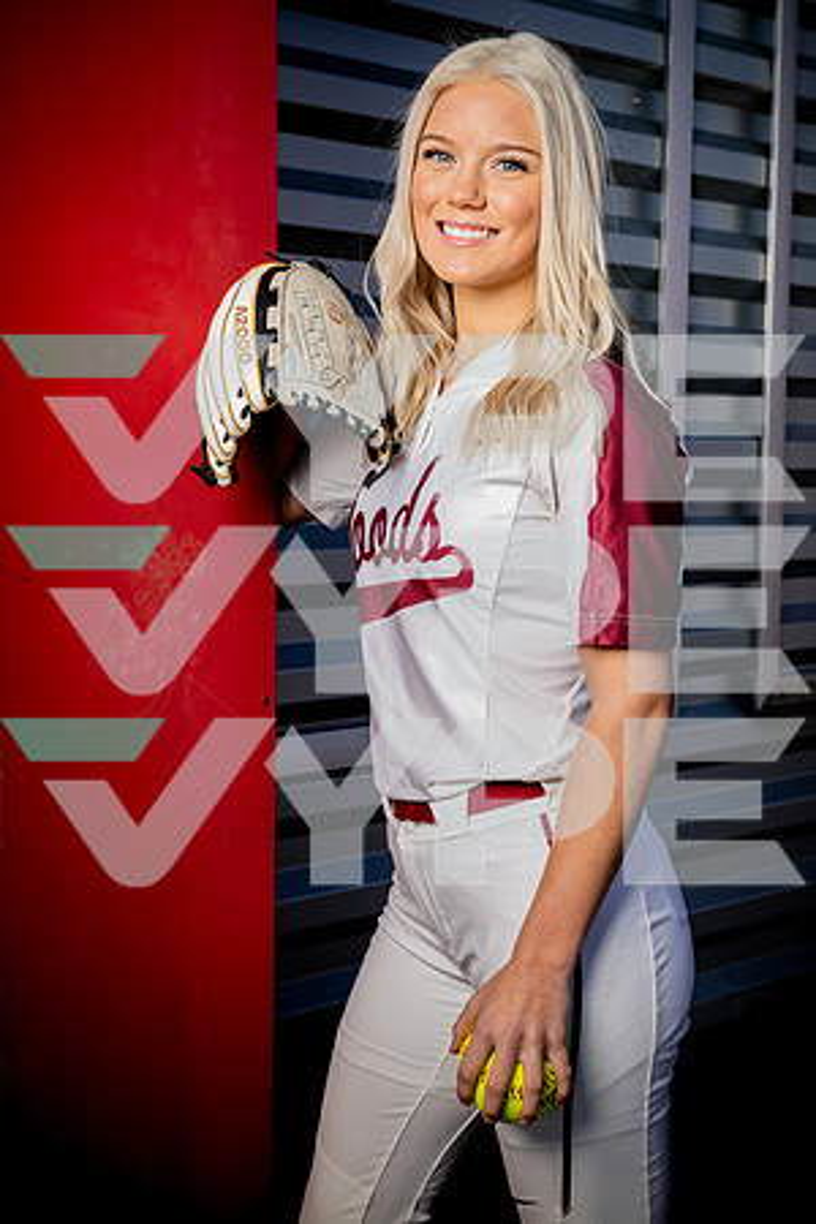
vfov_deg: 36.9
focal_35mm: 54
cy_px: 612
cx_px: 408
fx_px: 1836
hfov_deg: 25.1
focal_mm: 54
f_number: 10
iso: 125
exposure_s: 1/250
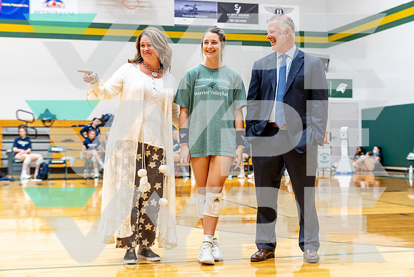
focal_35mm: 60
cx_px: 207
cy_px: 138
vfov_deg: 22.7
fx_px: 689
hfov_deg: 33.5
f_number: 3.5
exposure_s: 1/125
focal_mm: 59
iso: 2500
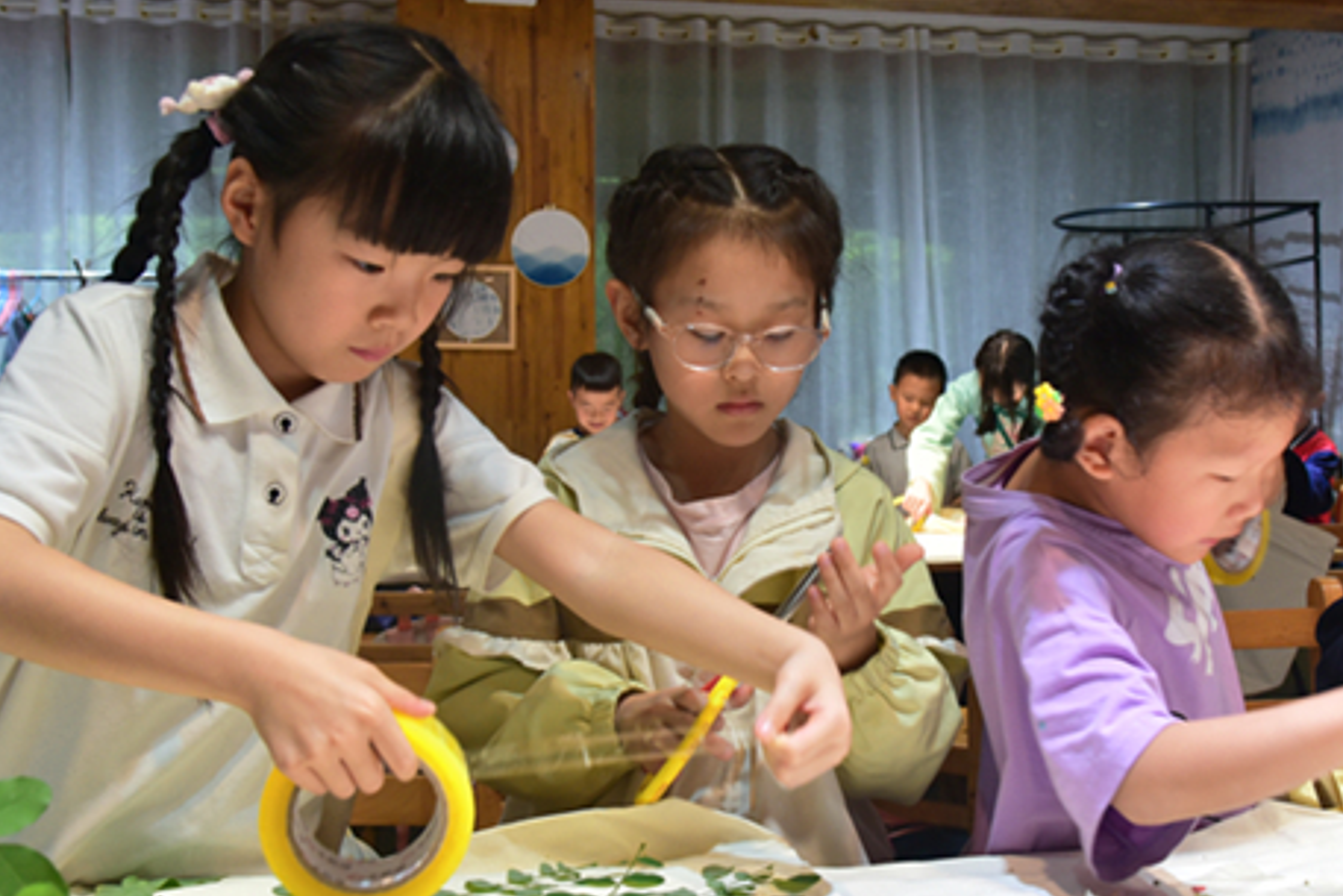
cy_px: 416
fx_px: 1716
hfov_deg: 42.5
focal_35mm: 46
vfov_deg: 29.3
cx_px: 817
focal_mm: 30
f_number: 5.6
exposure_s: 1/125
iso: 720
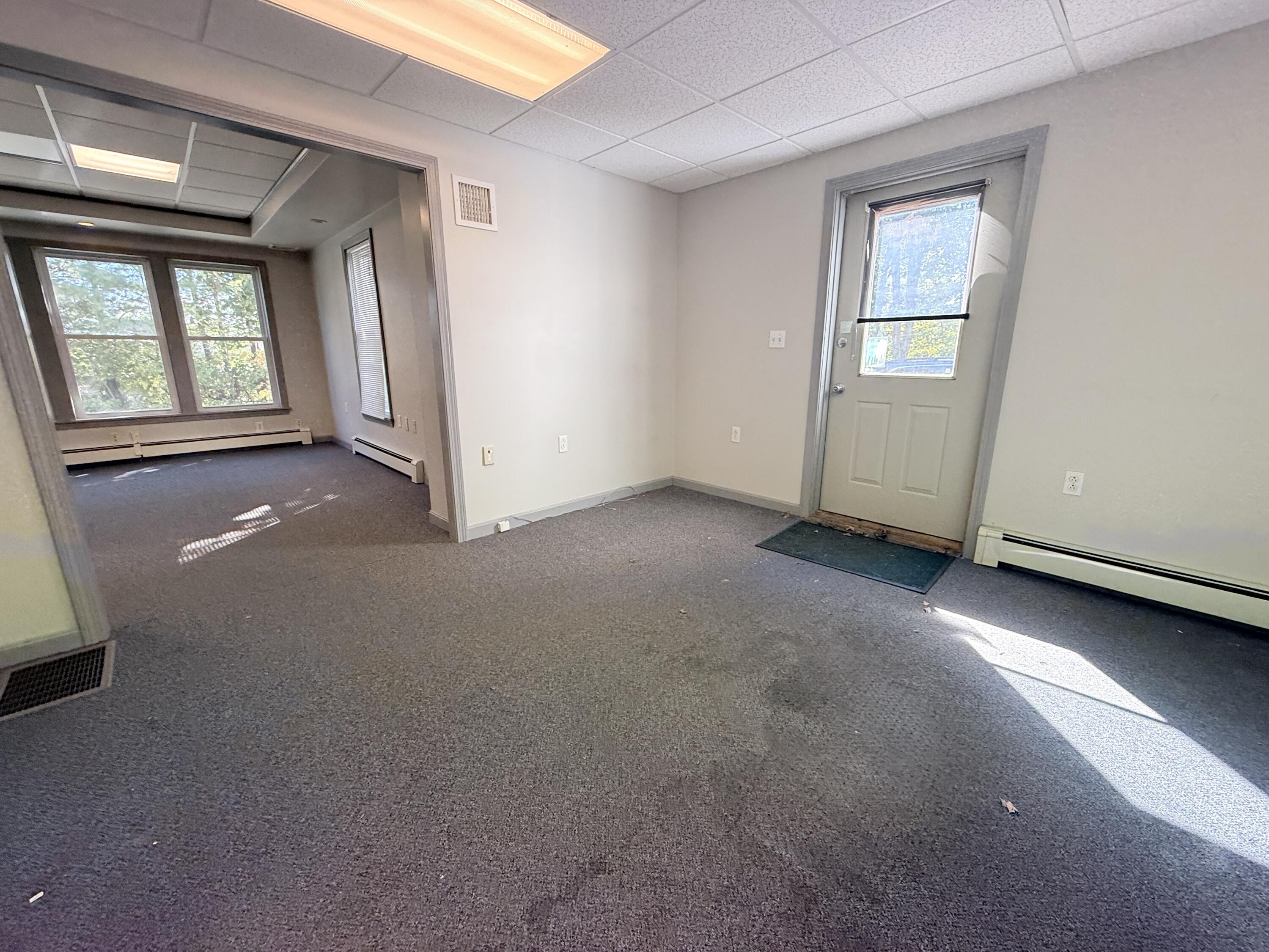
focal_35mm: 14
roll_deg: -0.3
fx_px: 513
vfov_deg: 85.7
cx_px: 634
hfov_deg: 102.1
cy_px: 476
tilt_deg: -14.4
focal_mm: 2.22
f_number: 2.2
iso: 250
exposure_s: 1/120
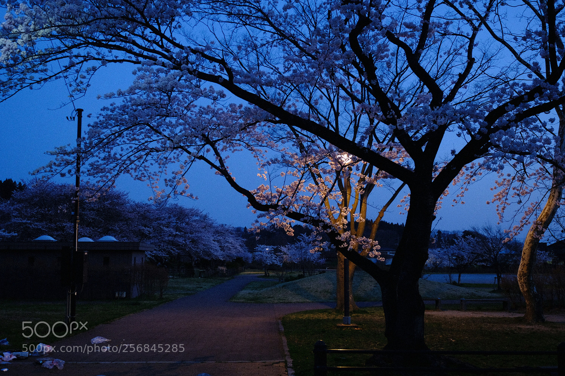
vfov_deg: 36.8
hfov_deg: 53.2
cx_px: 282
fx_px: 565
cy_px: 188
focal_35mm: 36
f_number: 4
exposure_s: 1/9
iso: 800
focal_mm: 24
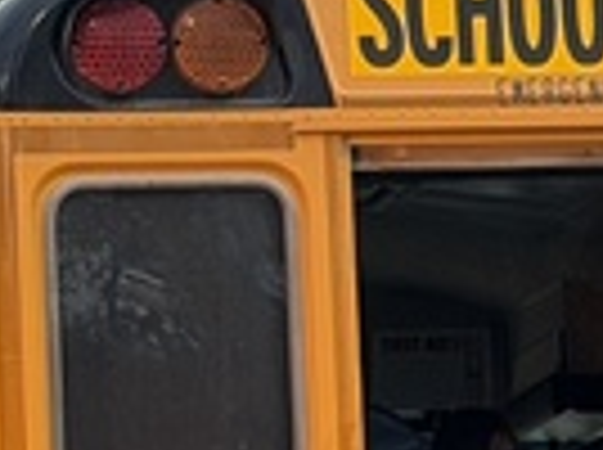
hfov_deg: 5.4
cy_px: 774
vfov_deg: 4.0
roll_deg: -3.1
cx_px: 837
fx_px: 6399
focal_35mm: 368
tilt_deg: +0.6
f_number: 1.78
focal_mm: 6.76
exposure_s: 1/60
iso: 160
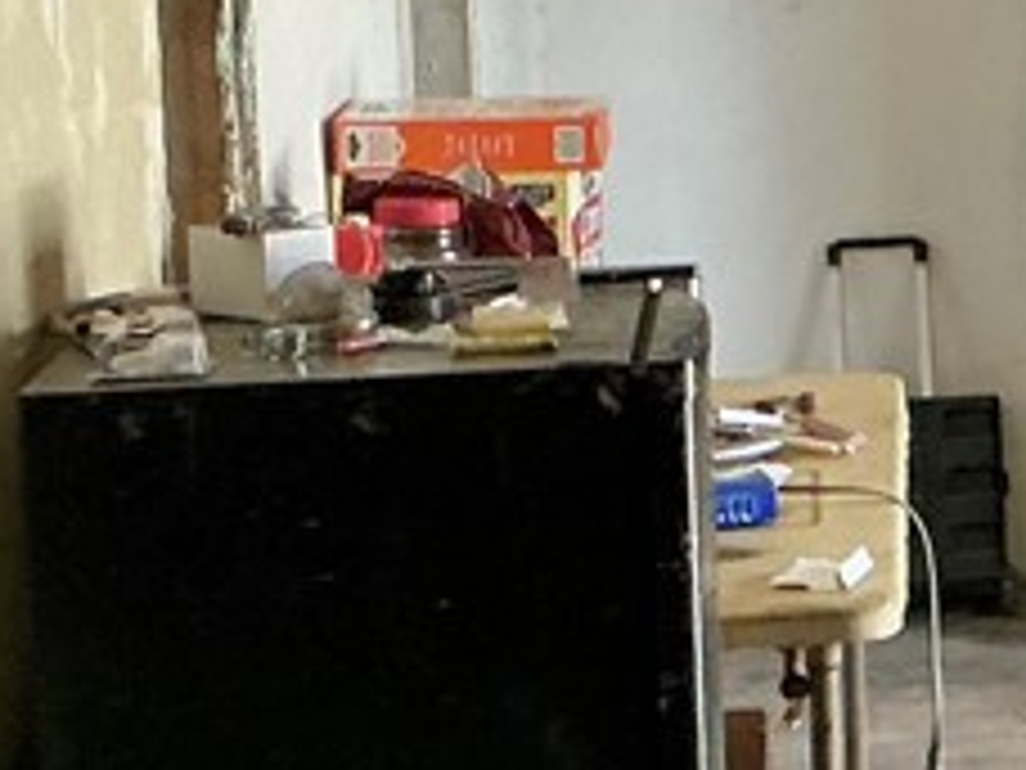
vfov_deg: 11.4
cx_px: 1485
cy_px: 167
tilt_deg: -5.8
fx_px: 3853
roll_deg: +1.0
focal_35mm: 130
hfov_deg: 14.3
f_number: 1.8
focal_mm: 3
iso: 160
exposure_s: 1/60
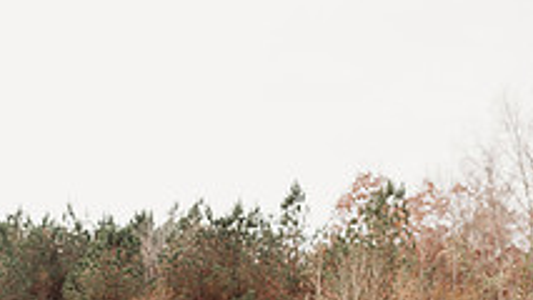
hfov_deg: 38.9
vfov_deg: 19.8
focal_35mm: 53
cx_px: 198
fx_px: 749
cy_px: 445
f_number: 2.5
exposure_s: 1/500
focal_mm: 24
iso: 100
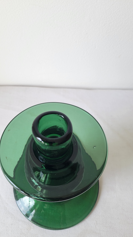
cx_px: 49
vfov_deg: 66.1
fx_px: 182
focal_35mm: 29
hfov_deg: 39.9
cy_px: 118
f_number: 1.8
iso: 40
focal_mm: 5.4
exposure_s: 1/100
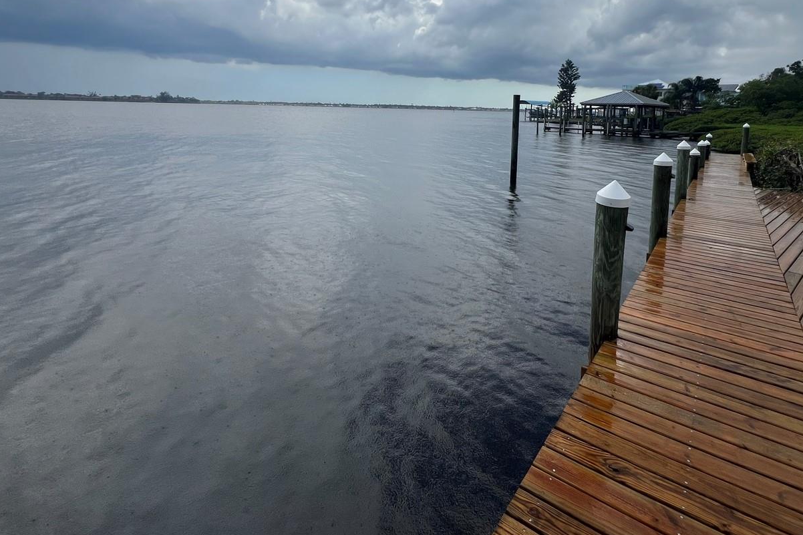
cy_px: 148
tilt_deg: -6.3
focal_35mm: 18
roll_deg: -1.6
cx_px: 456
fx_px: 401
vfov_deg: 64.2
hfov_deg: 89.5
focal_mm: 1.57
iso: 32
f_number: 1.8
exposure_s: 1/2222
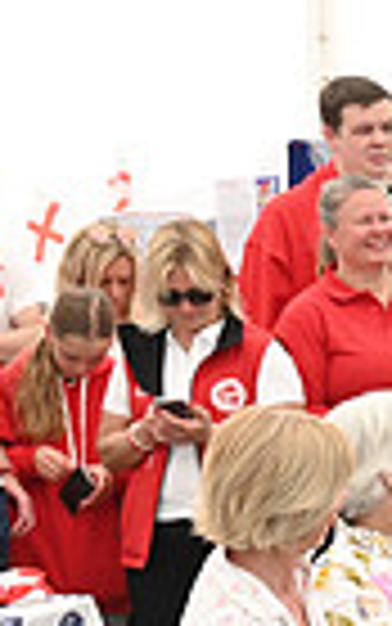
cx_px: 1275
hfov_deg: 6.2
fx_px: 3261
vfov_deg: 10.9
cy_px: 540
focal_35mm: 191
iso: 1250
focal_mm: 45
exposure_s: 1/320
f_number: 8
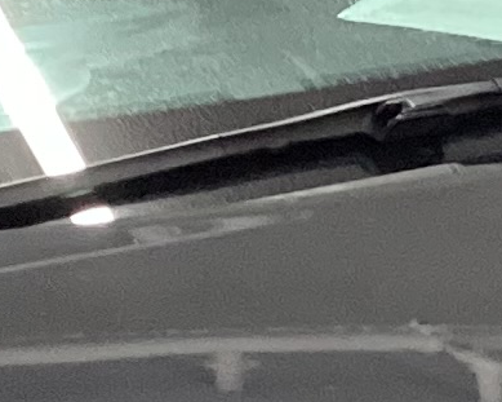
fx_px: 3773
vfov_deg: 5.9
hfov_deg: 7.6
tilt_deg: -25.3
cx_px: 314
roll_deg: +0.7
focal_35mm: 254
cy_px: 922
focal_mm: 3.3
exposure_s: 1/50
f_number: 2.4
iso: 320
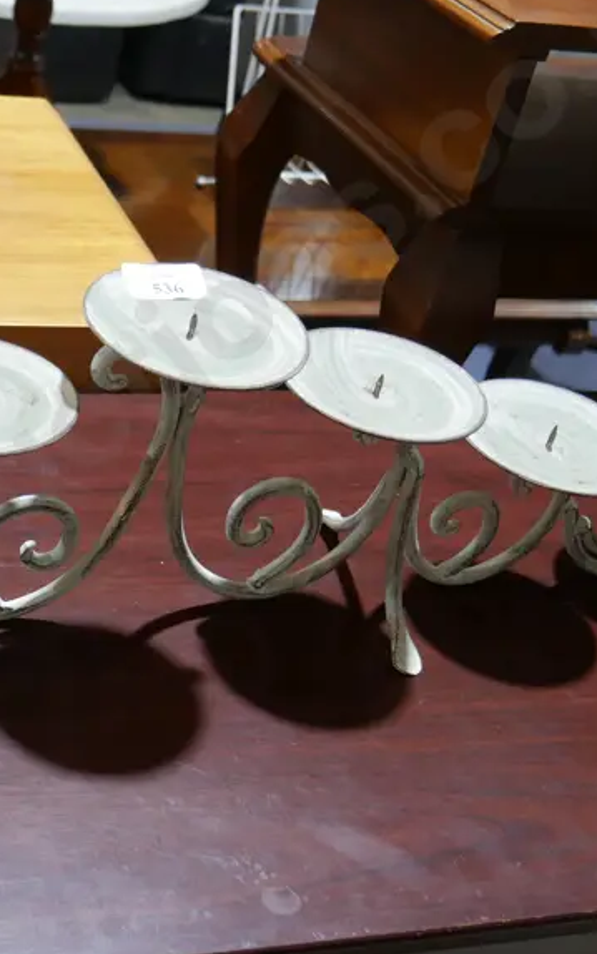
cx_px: 33
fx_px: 1379
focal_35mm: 53
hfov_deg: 23.6
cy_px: 468
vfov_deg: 38.2
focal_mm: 14
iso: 320
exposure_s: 1/60
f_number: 3.5
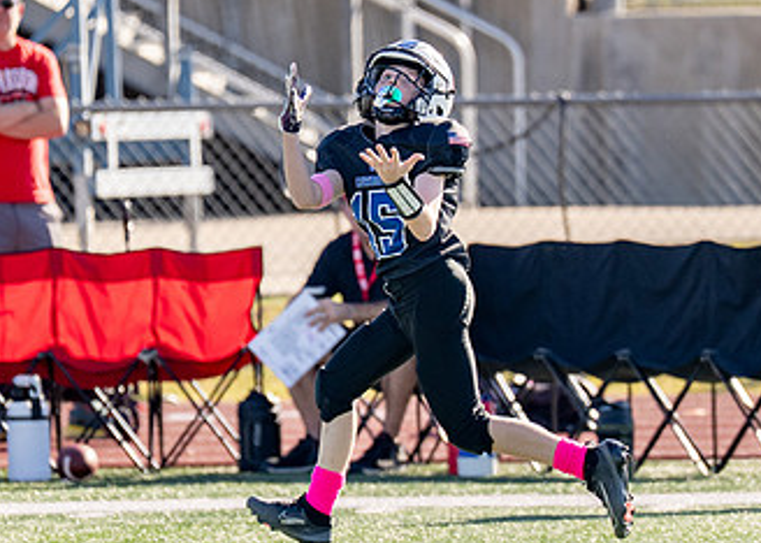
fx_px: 15965
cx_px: 404
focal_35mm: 739
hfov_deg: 2.7
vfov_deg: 1.9
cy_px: 228
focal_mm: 200
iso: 160
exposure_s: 1/1600
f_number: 2.8
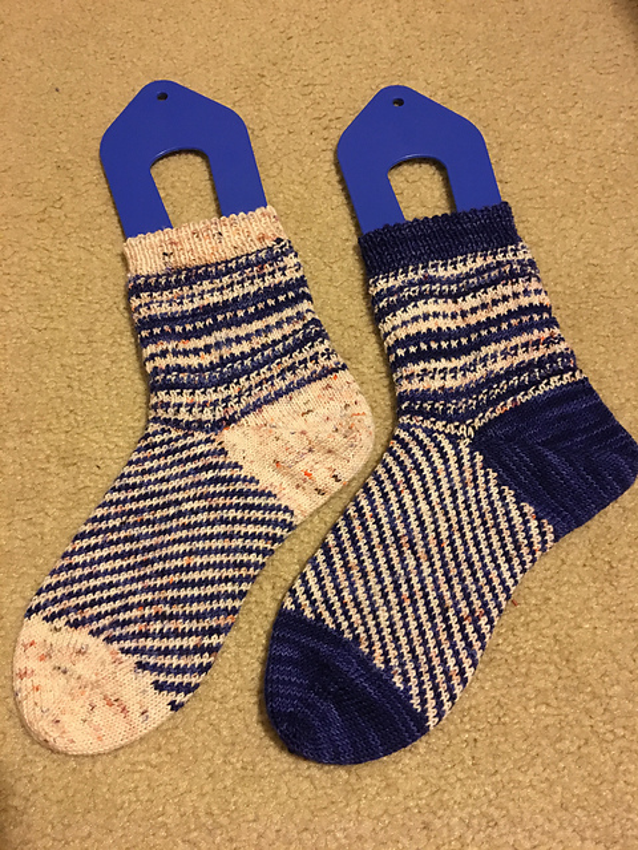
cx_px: 319
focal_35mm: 29
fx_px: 713
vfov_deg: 61.7
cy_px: 425
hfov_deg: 48.2
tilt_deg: -65.9
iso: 400
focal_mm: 4.15
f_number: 2.2
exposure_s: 1/15
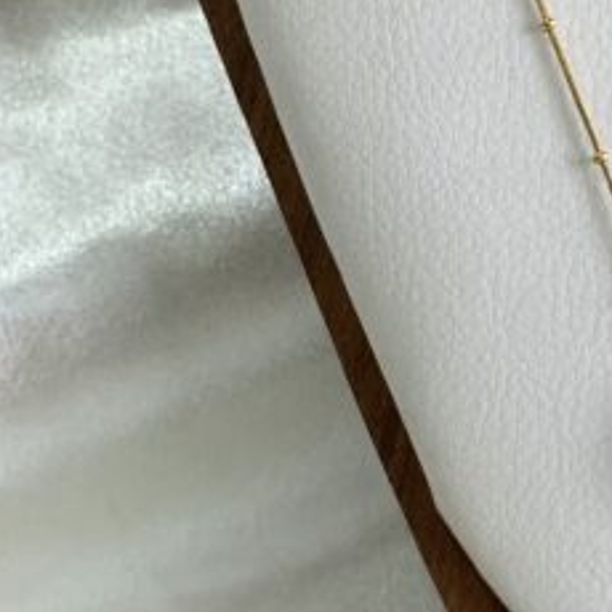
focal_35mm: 80
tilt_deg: -15.1
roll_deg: +0.0
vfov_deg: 21.5
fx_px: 1600
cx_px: 774
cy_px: 146
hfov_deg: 20.0
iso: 100
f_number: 1.8
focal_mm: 4.25
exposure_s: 1/100
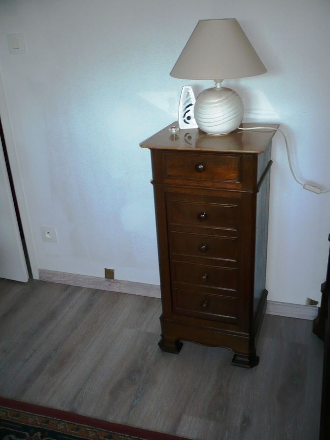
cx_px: 165
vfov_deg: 52.6
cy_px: 220
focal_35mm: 35
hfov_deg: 40.7
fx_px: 445
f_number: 2.8
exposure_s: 1/30
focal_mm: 5.8
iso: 100
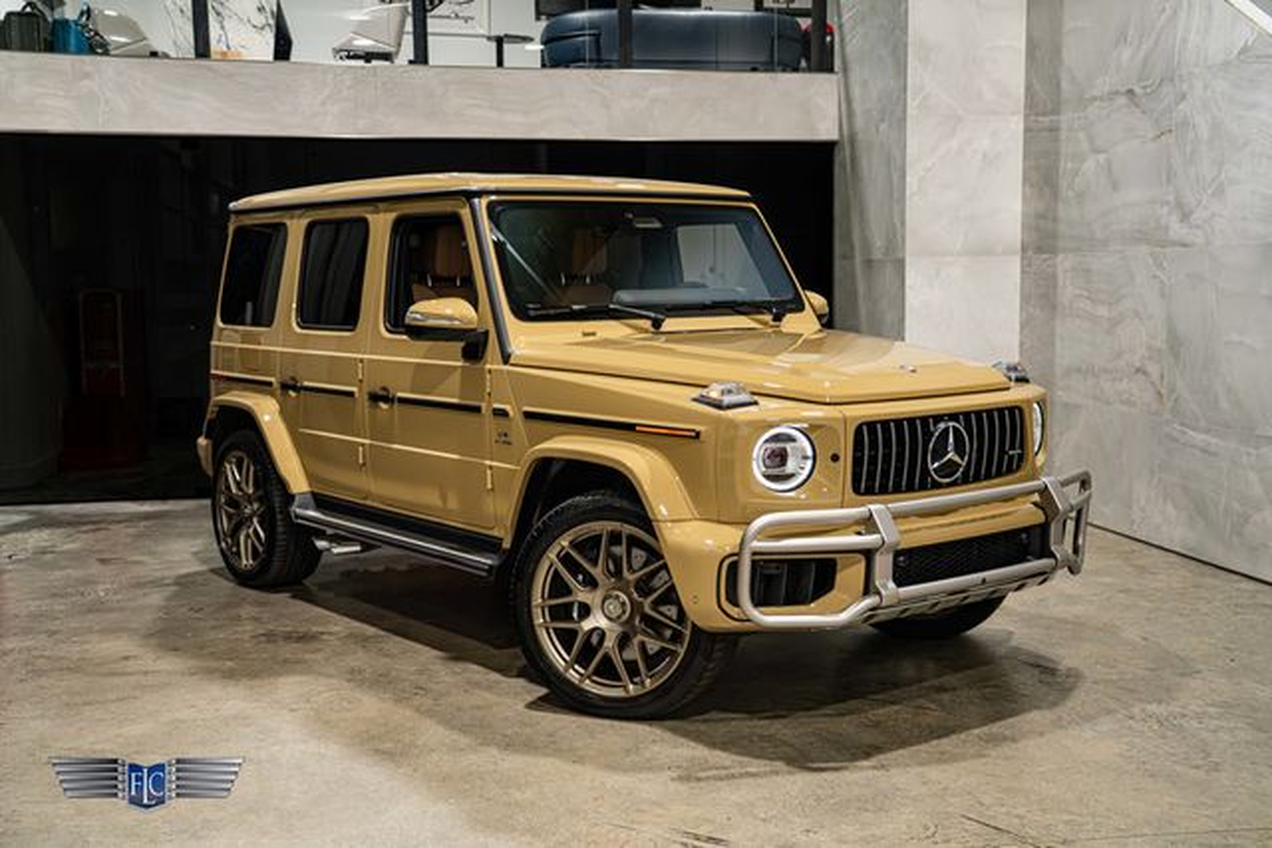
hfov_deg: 48.4
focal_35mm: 40
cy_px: 424
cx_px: 636
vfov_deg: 33.4
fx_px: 1414
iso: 1600
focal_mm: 40
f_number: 4
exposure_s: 1/100
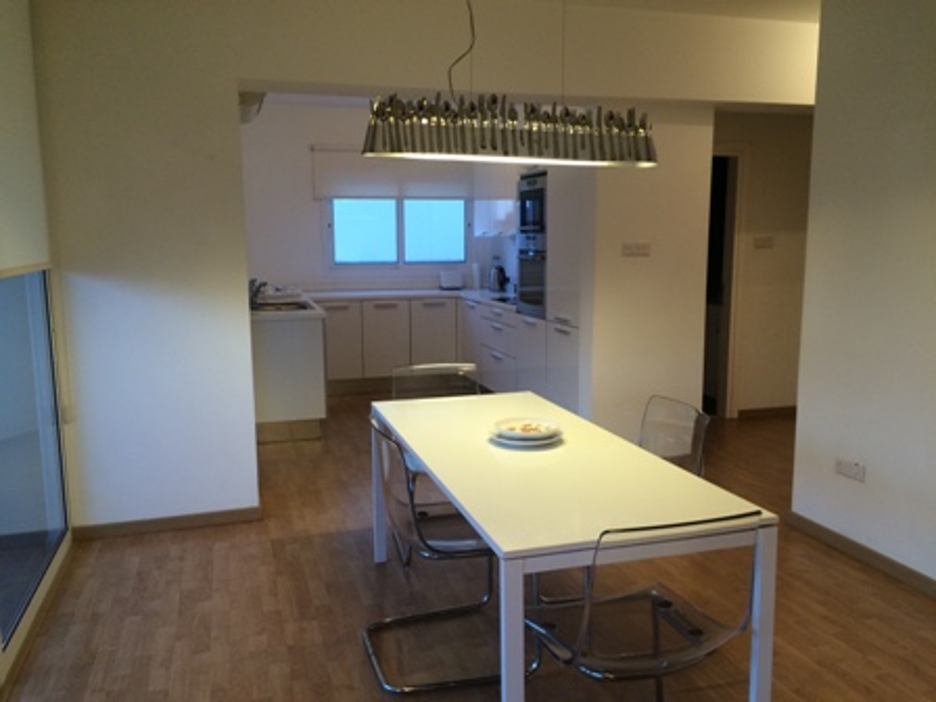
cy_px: 351
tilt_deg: -9.6
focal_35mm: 29
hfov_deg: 61.7
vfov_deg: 48.2
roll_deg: +1.0
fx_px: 784
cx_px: 468
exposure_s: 1/33
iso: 100
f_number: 2.2
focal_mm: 4.15
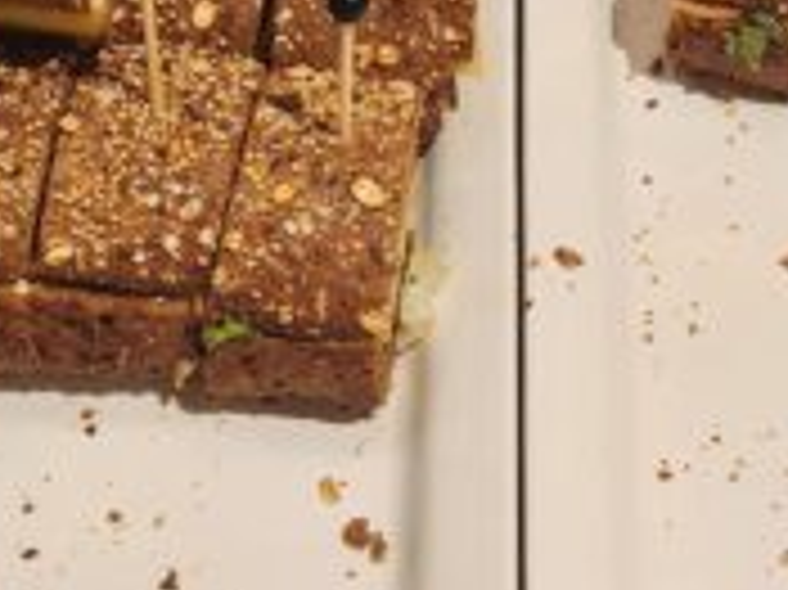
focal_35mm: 79
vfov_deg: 18.6
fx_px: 1797
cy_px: 198
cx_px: 491
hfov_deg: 24.7
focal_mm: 5.4
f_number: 1.8
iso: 250
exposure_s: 1/120
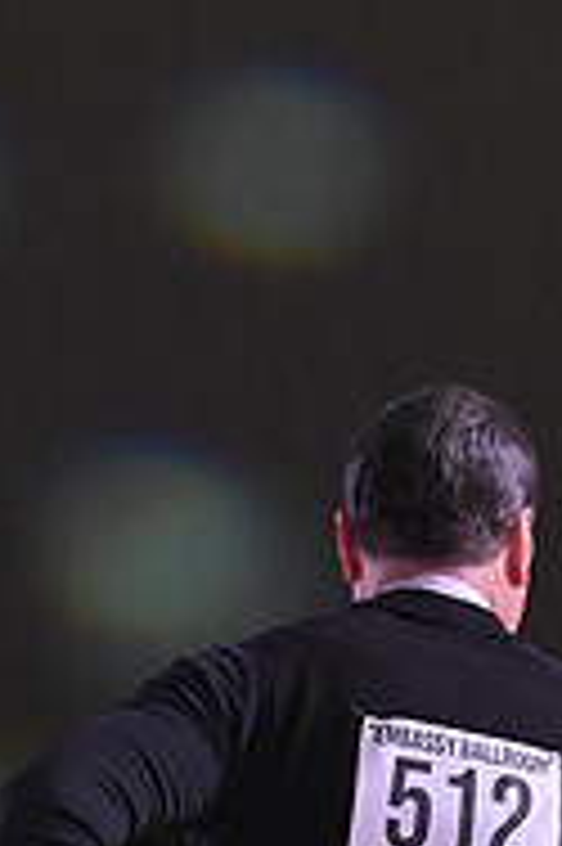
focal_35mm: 618
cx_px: 537
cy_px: 1120
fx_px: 14497
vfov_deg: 3.3
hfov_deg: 2.2
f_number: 6.3
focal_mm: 200
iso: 3200
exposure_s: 1/400
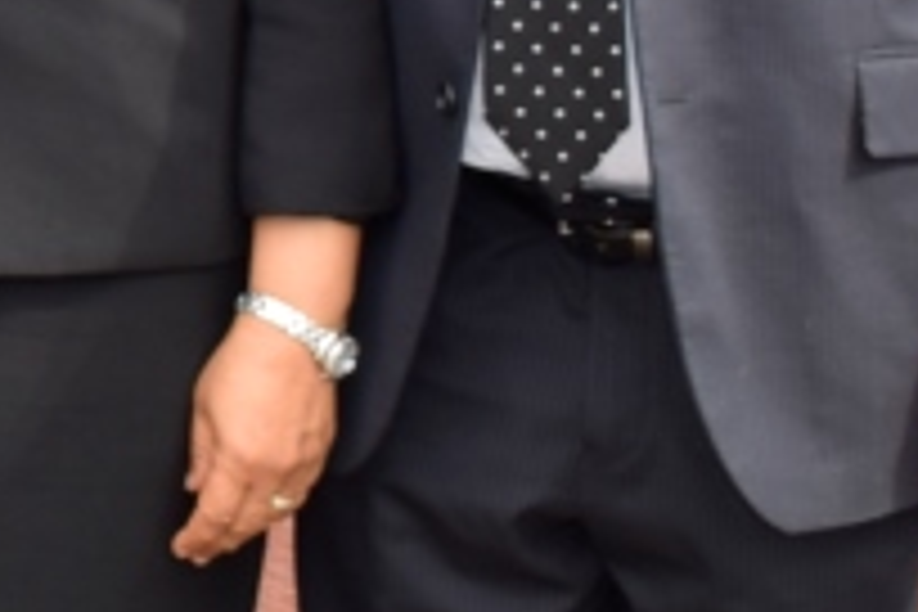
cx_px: -1251
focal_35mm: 196
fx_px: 4998
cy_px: -544
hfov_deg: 9.4
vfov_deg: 6.8
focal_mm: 26
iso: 140
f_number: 5.6
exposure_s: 1/125
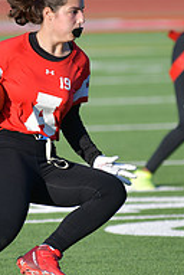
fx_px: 4637
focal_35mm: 607
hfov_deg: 2.3
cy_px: 124
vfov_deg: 3.4
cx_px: 47
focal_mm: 200
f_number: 2.8
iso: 72
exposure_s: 1/1600
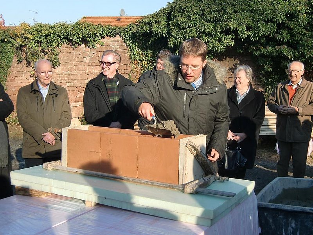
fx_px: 362
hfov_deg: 46.8
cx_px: 156
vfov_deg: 36.0
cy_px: 118
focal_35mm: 40
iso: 64
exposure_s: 1/320
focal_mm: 7.1
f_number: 3.8
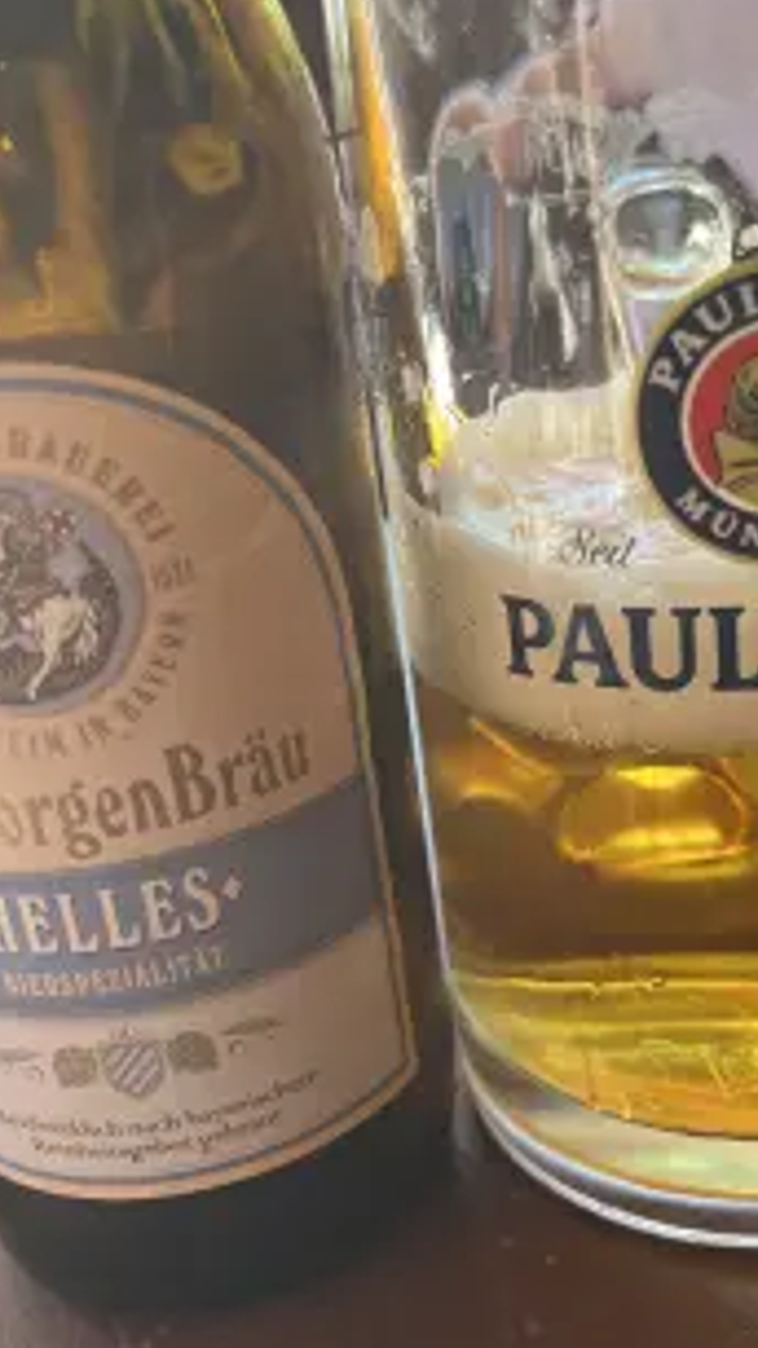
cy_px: 687
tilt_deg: -21.7
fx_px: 1323
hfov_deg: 31.7
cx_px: 502
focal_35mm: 37
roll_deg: +5.9
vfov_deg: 54.0
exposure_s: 1/121
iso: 125
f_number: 1.6
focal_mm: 5.1
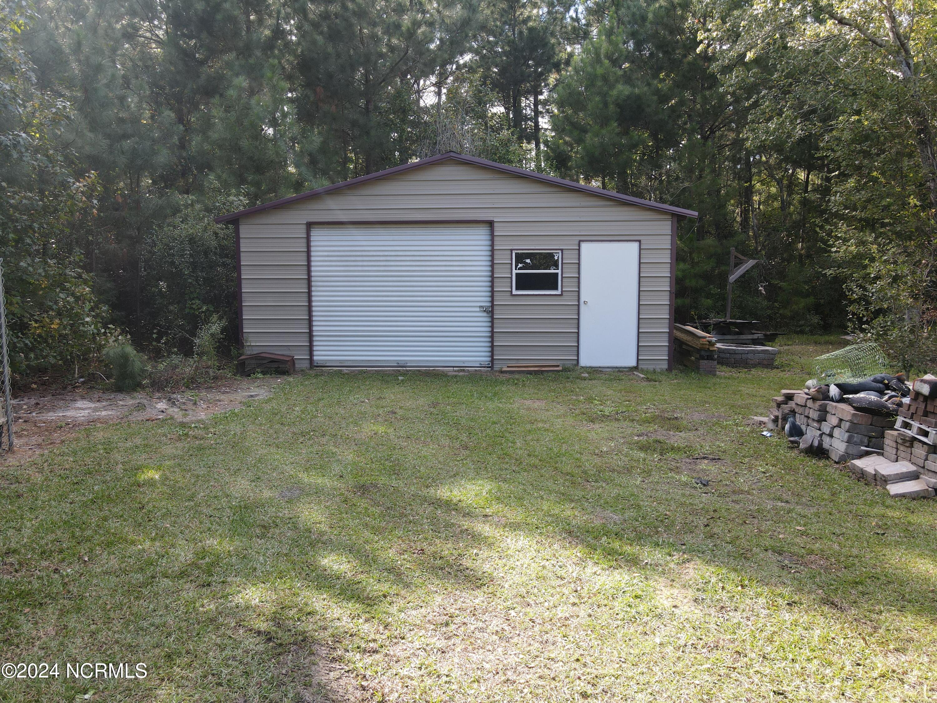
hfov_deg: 71.6
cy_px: 352
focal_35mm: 24
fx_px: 650
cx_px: 468
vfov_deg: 56.8
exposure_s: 1/100
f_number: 2.8
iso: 100
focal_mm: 4.5
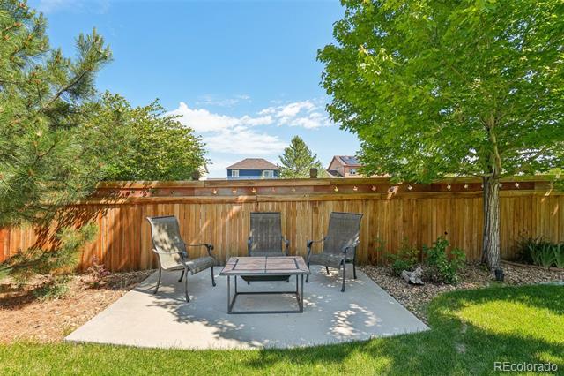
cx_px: 282
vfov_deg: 77.3
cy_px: 188
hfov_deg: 100.4
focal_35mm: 15
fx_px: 235
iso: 400
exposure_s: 1/400
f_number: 8
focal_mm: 10
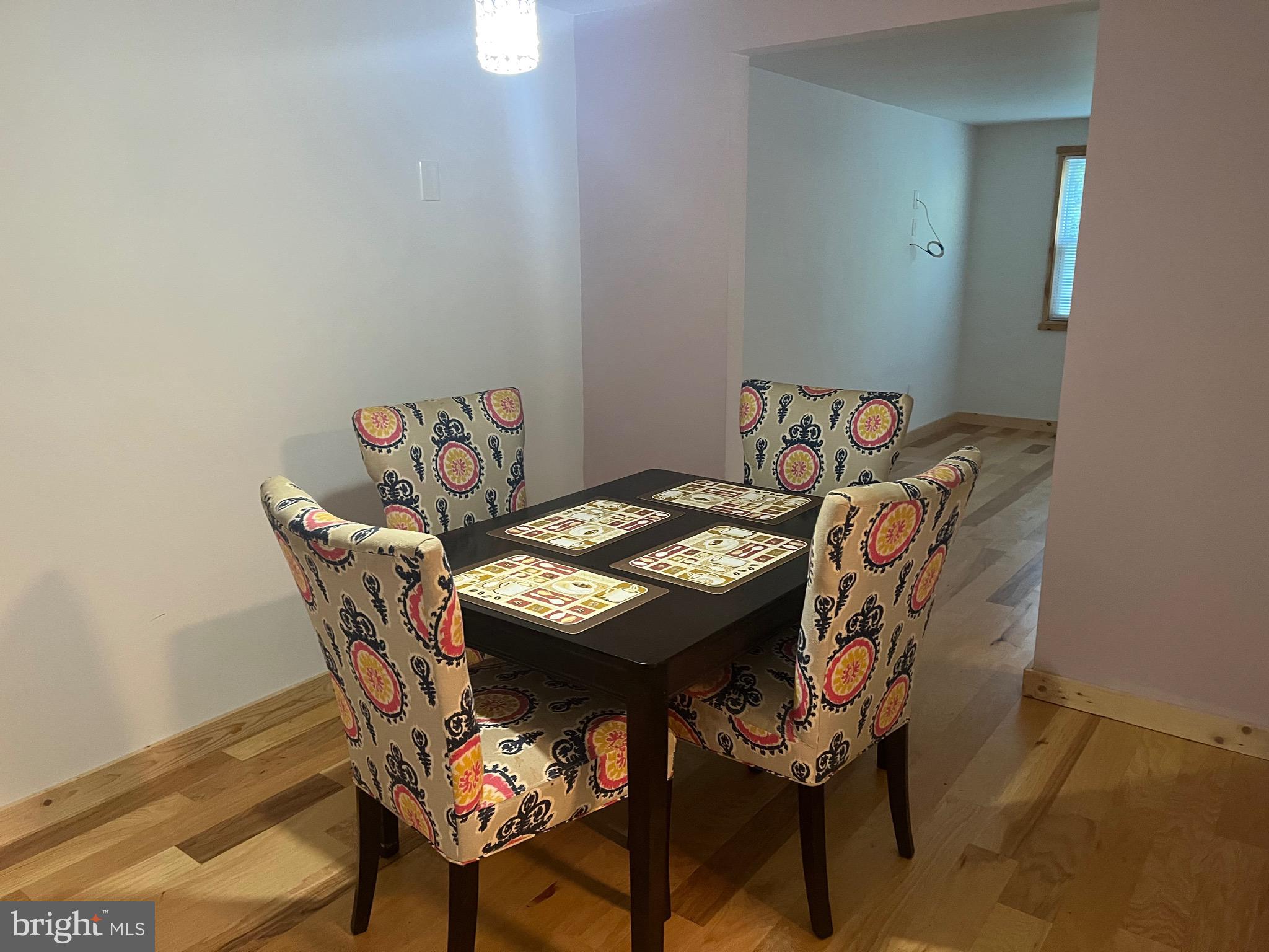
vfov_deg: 53.1
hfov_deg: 67.3
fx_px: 953
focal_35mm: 26
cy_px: 476
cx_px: 634
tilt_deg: -13.0
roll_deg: +1.4
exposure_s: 1/60
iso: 320
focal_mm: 5.1
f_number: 1.6
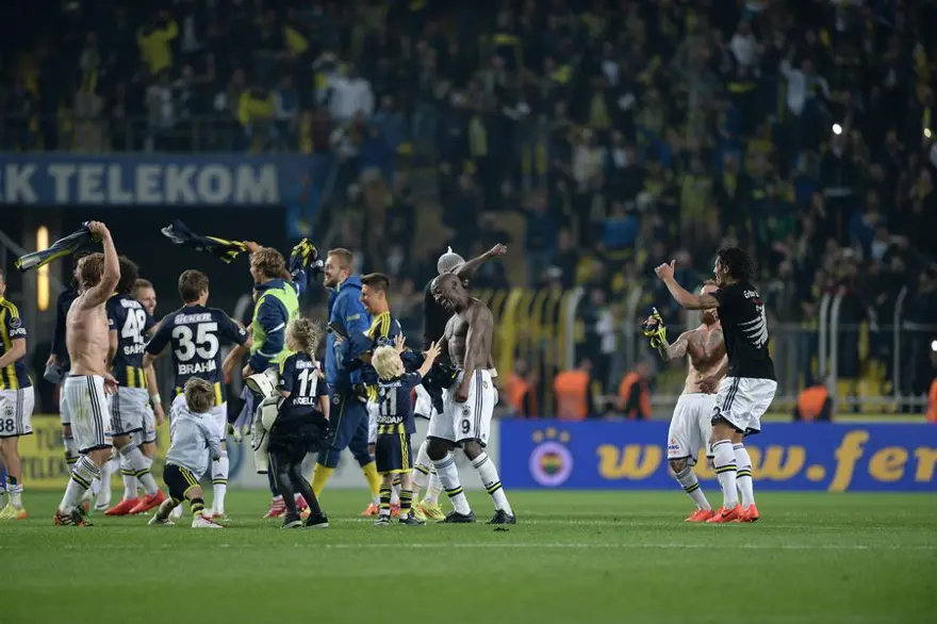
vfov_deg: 3.4
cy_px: 312
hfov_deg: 5.2
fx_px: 10407
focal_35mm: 400
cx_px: 468
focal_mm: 400
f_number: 3.5
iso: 2000
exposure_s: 1/1250
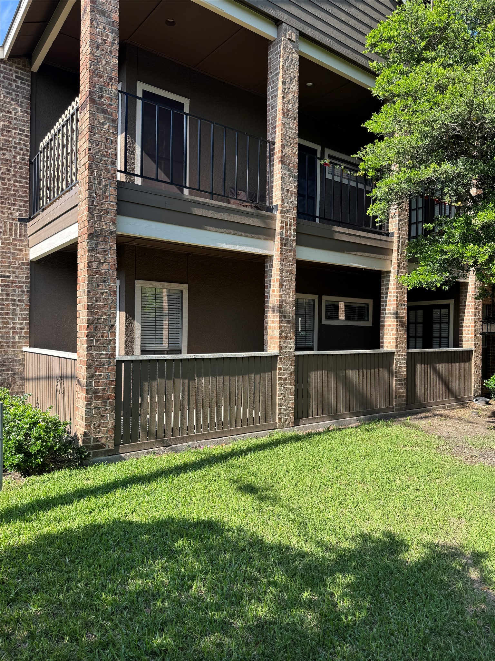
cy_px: 330
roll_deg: +0.5
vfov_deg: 71.6
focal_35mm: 24
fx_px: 458
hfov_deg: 56.8
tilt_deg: +1.4
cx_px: 248
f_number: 1.78
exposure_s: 1/1094
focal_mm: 6.76
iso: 80
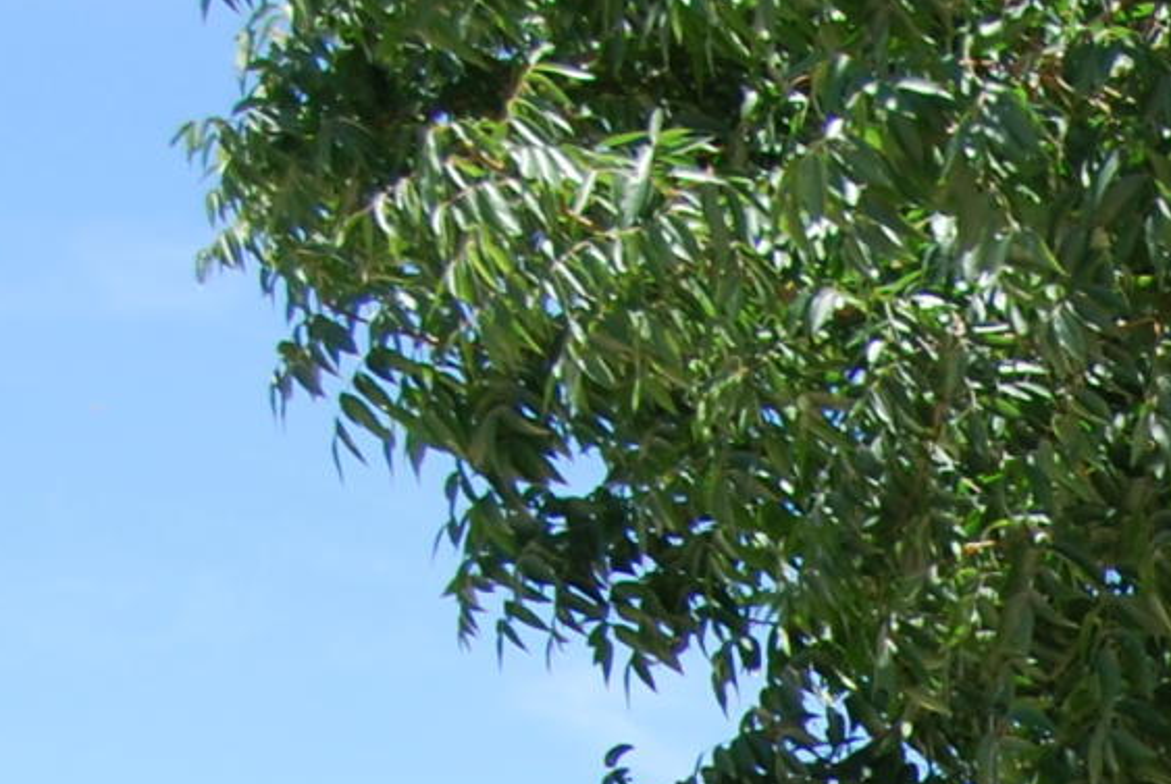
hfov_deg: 10.1
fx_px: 6253
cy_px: 1865
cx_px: 2178
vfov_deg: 6.8
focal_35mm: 192
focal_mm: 24
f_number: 6.3
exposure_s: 1/200
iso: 100
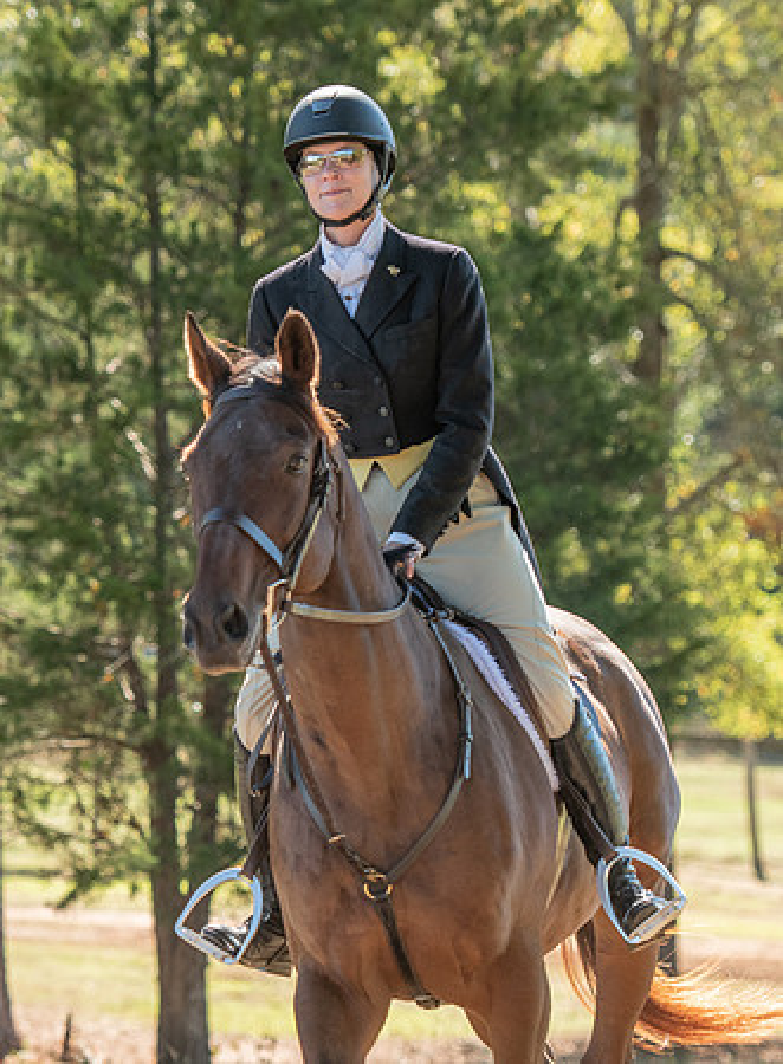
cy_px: 680
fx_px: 7389
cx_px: 238
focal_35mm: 242
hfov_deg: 6.1
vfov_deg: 8.2
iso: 280
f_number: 4
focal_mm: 110
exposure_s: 1/320
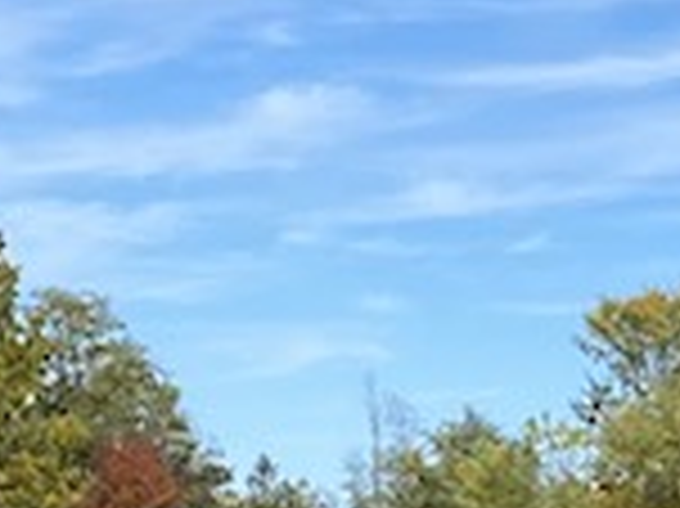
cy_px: 94
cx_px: 1315
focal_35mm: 172
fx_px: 3376
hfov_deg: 10.6
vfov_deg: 8.6
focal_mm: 4.25
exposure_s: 1/2688
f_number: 1.8
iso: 32
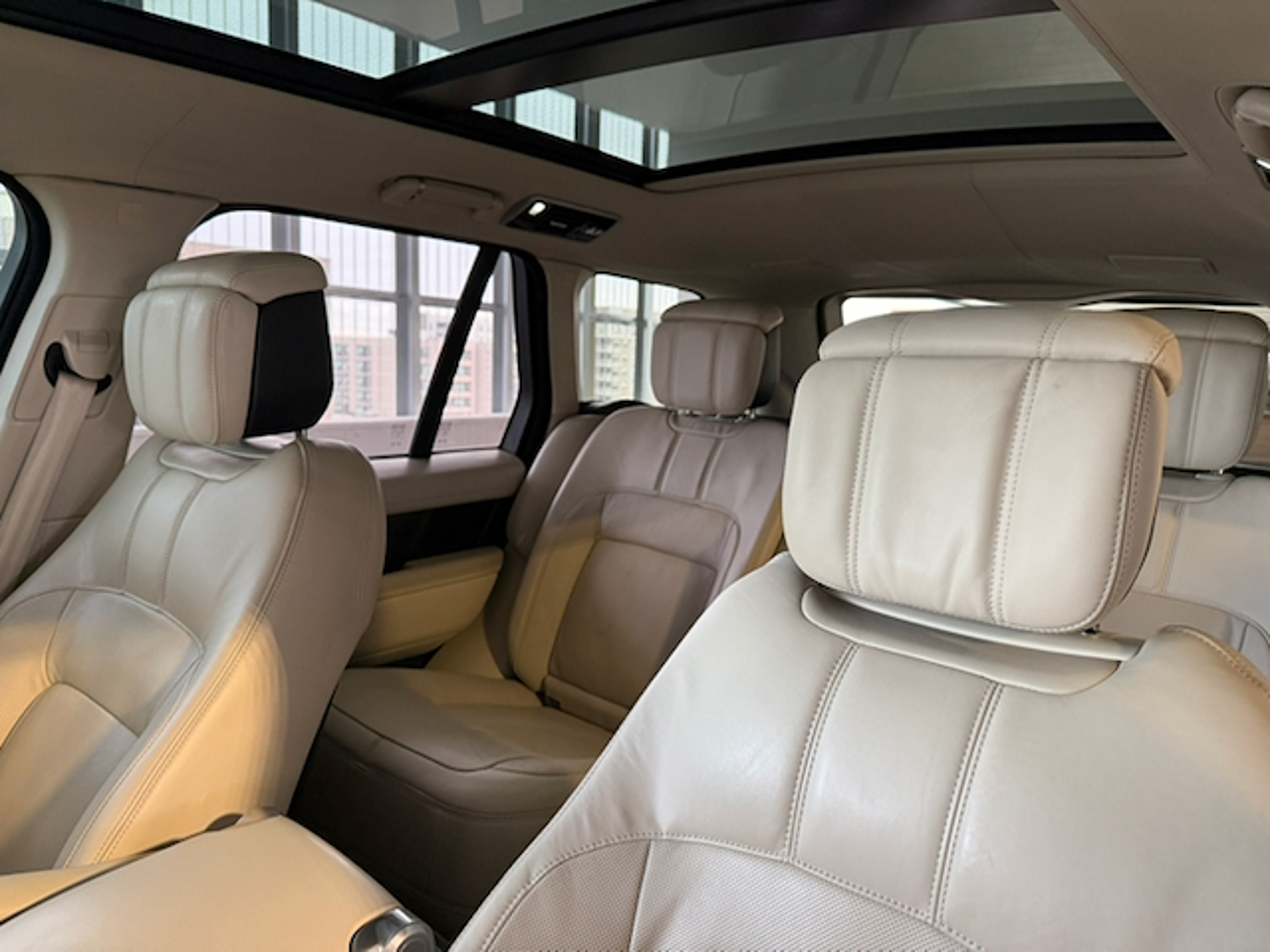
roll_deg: -2.8
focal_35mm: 24
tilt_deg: -7.2
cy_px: 476
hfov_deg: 71.6
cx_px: 635
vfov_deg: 56.8
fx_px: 881
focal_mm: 6.76
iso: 320
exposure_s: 1/100
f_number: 1.78
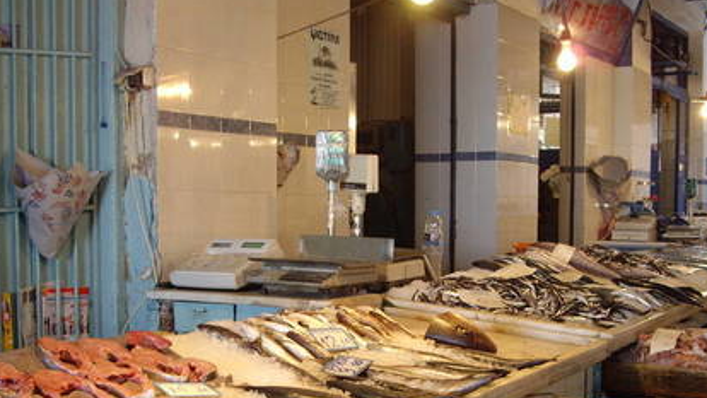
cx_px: 367
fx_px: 1012
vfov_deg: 21.8
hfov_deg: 38.5
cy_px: 339
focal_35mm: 54
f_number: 2.8
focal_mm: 7.9
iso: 200
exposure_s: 1/50
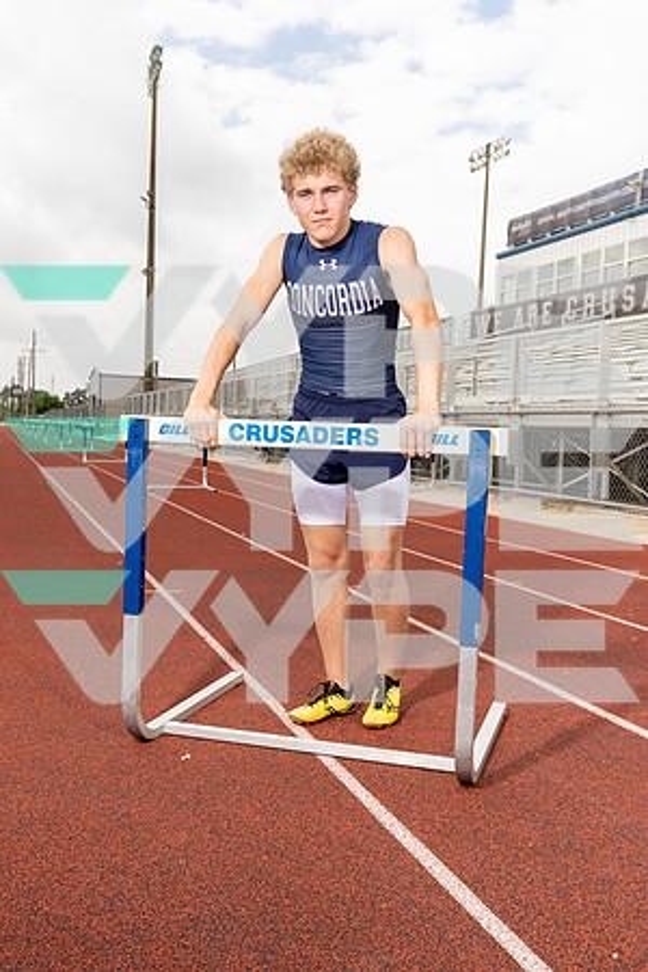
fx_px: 945
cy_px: 486
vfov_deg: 54.4
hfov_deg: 37.9
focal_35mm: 35
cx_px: 324
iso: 100
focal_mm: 35
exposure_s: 1/250
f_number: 6.3
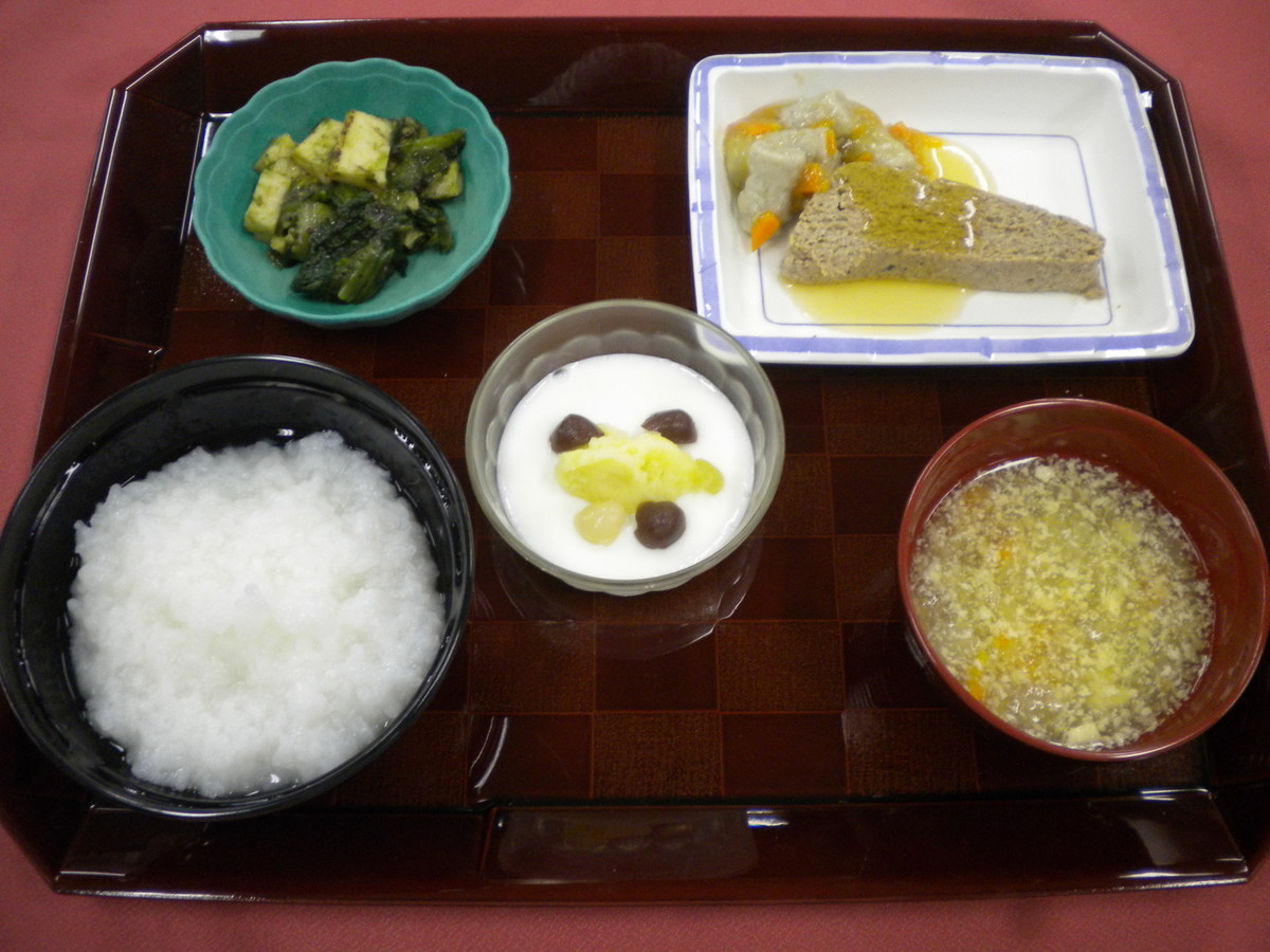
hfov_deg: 52.6
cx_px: 635
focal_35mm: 35
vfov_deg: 40.7
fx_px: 1284
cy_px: 476
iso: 310
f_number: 3.1
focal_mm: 6.3
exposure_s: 1/53.2
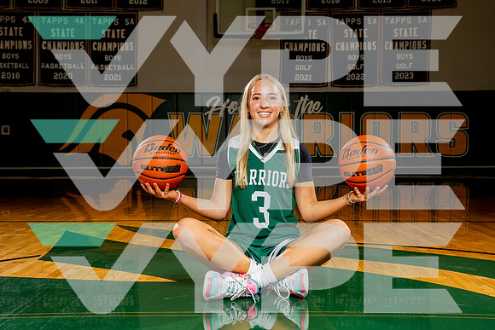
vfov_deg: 27.6
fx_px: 672
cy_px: 159
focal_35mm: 49
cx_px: 247
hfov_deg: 40.4
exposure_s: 1/250
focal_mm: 46
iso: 200
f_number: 5.6
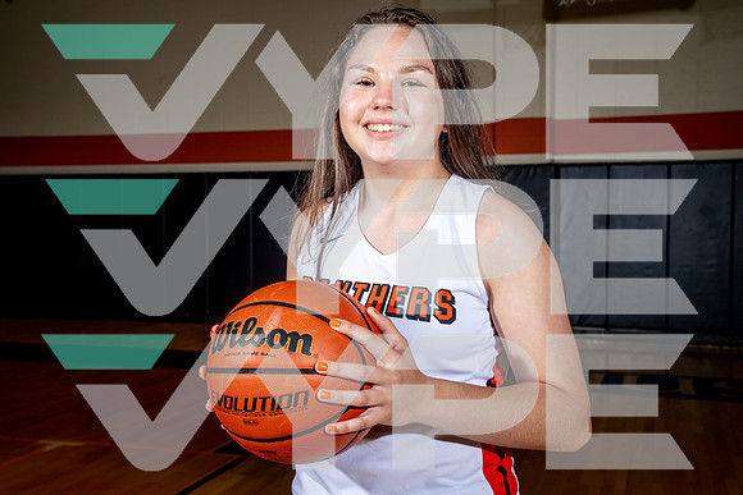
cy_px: 248
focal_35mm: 43
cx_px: 372
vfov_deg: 31.2
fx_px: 888
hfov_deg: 45.4
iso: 100
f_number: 8
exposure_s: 1/125
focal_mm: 43
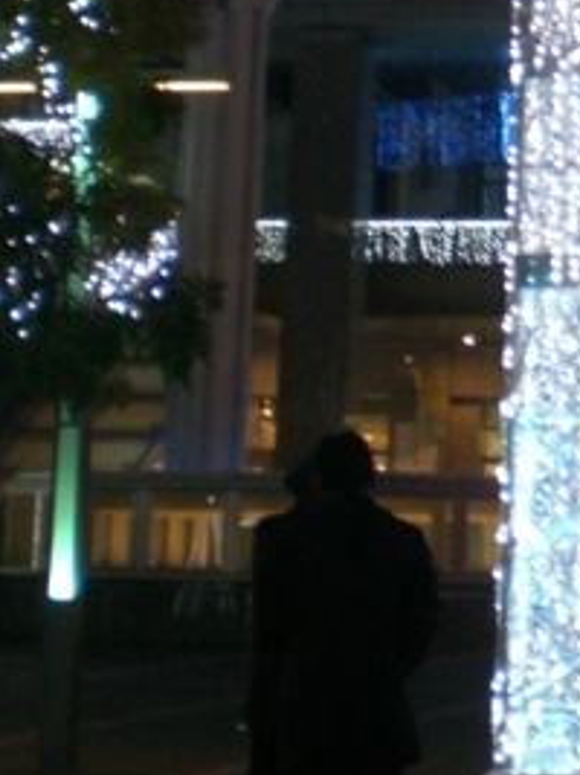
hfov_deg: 12.2
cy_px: -55
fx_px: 2549
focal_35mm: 114
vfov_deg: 16.8
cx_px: 925
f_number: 3.1
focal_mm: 6.3
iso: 200
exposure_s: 1/40
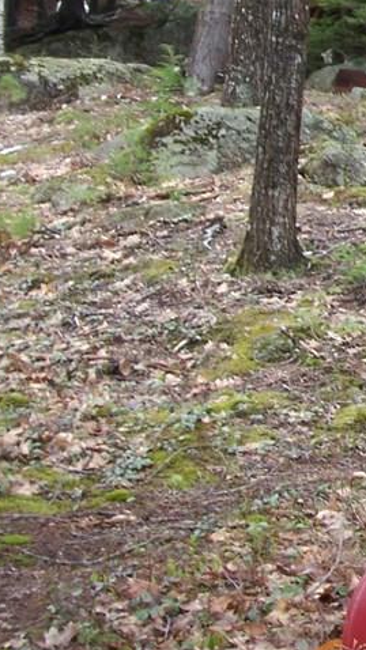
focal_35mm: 91
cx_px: 637
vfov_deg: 23.1
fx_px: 1569
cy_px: 141
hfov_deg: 12.3
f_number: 3.9
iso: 64
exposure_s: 1/60
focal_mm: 6.4
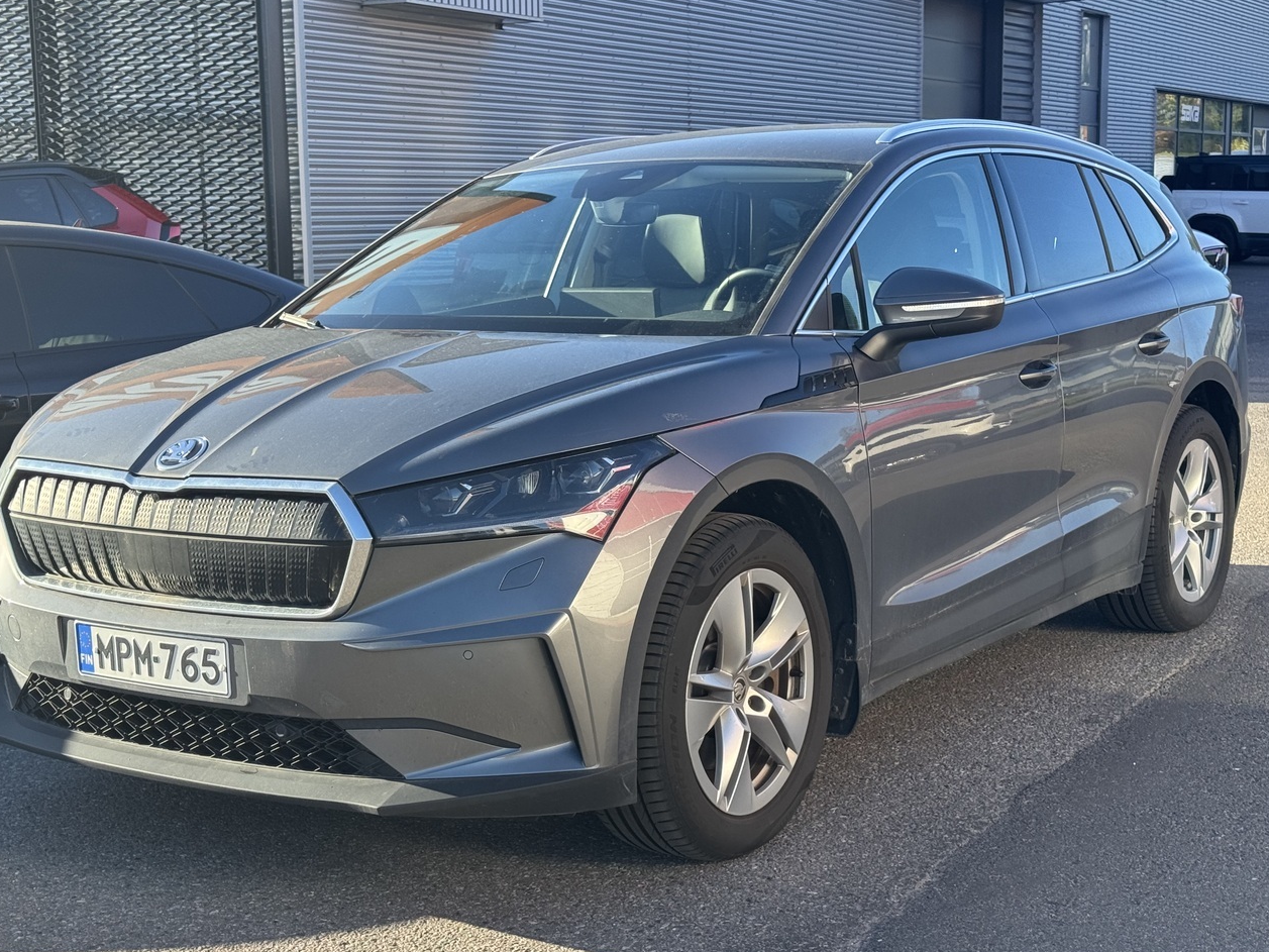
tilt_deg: -8.0
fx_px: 2016
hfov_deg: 34.9
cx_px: 618
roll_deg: +0.9
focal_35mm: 55
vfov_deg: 26.6
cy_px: 501
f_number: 1.78
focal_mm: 6.76
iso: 64
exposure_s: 1/1027
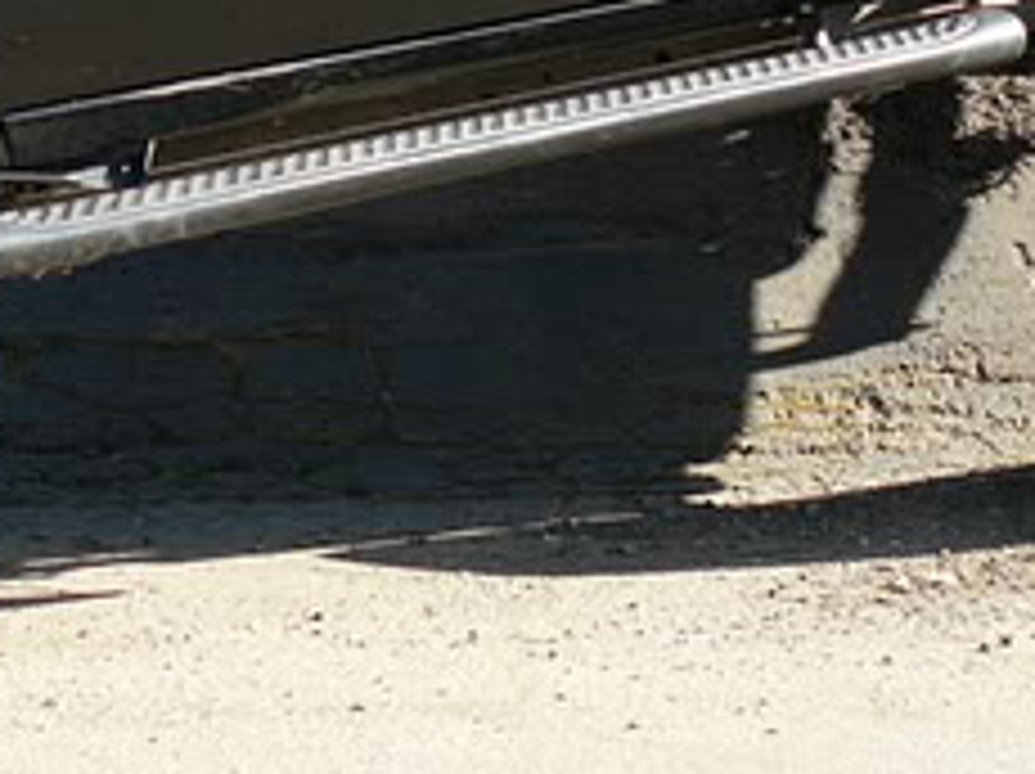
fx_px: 3644
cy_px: 148
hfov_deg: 16.1
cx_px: 220
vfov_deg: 12.1
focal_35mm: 122
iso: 80
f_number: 2.8
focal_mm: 5.2
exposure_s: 1/200
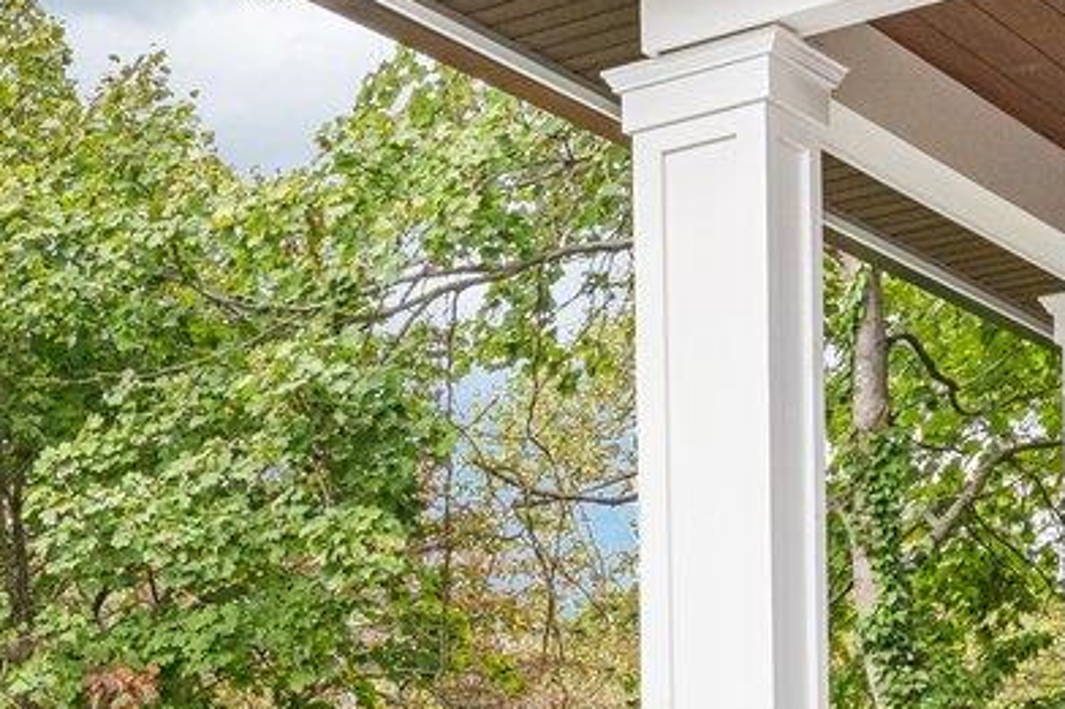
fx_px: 2780
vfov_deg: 13.7
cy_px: 1039
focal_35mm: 94
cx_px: -416
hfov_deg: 19.5
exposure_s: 1/125
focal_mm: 18
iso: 160
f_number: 9
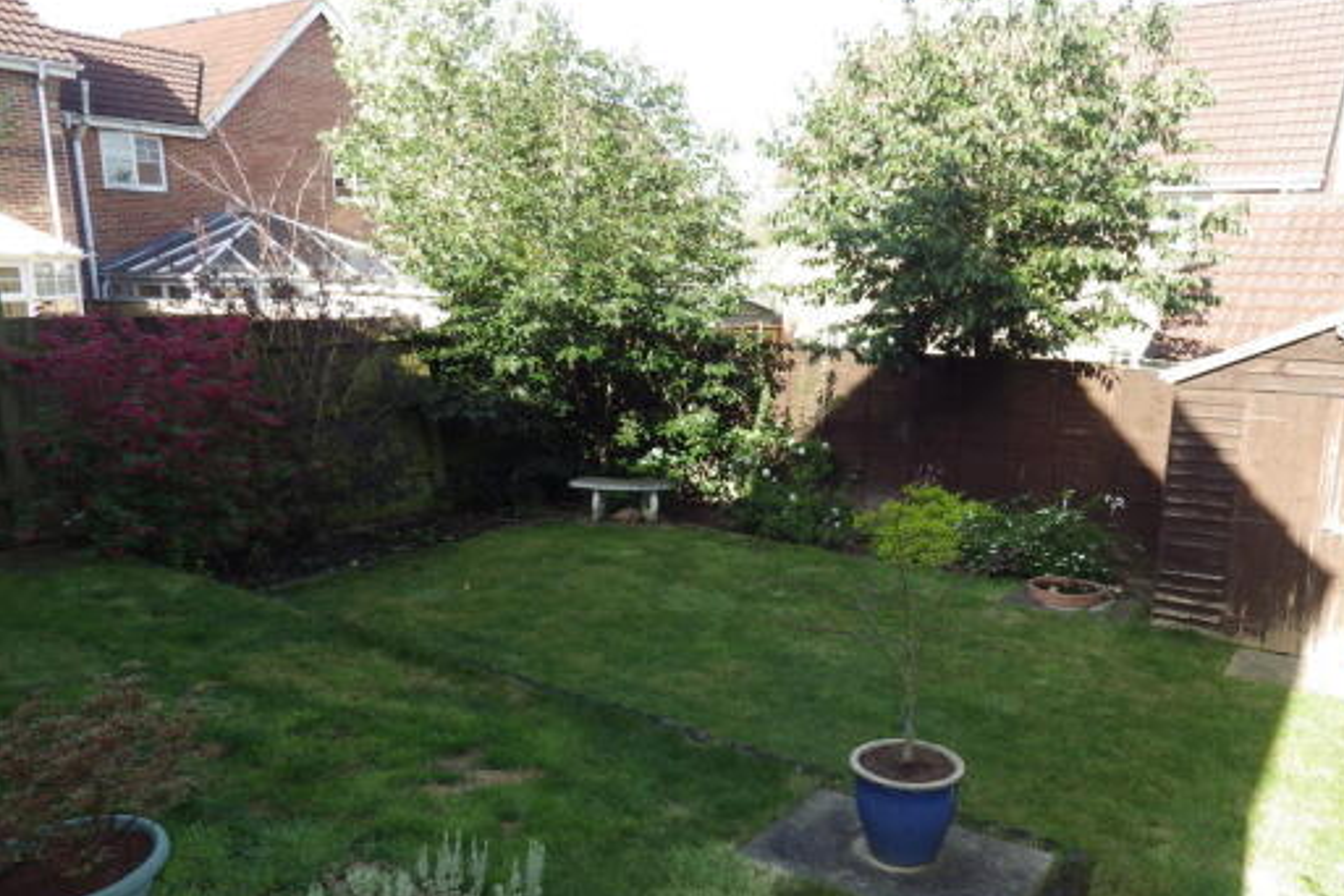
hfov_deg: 69.1
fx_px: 971
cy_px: 491
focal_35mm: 26
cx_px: 761
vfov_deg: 49.5
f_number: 3.1
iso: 100
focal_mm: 4
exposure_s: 1/250
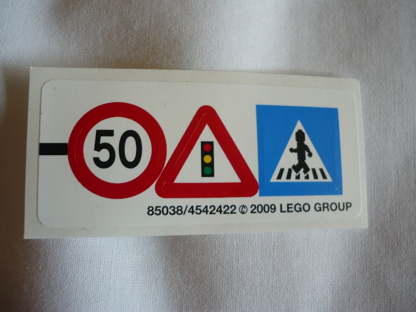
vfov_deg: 40.7
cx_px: 208
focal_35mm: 35
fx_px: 421
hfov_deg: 52.6
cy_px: 156
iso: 100
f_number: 2.8
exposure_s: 1/60
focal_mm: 5.8
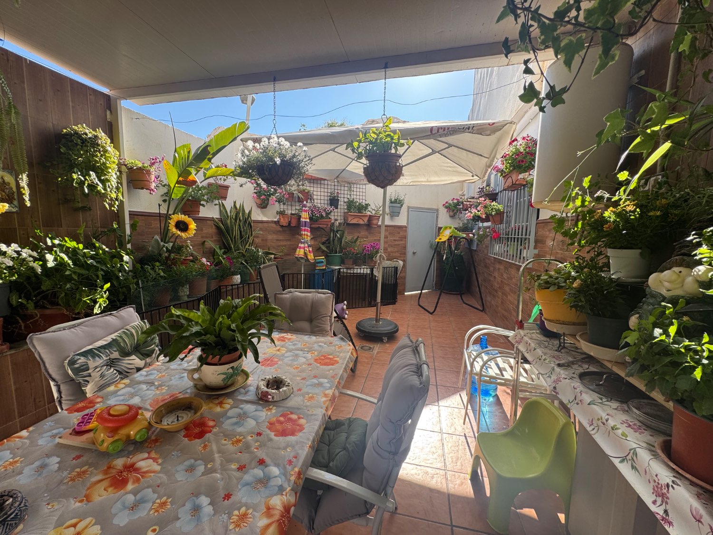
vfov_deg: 85.7
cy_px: 268
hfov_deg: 102.1
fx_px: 288
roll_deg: -0.4
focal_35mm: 14
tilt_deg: -6.3
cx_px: 356
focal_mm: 2.22
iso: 40
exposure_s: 1/289
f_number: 2.2
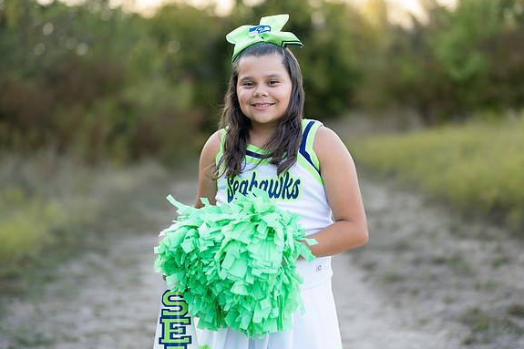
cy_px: 167
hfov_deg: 31.4
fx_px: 931
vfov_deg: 21.2
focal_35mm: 64
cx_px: 256
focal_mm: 50
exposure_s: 1/1000
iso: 100
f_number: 1.2
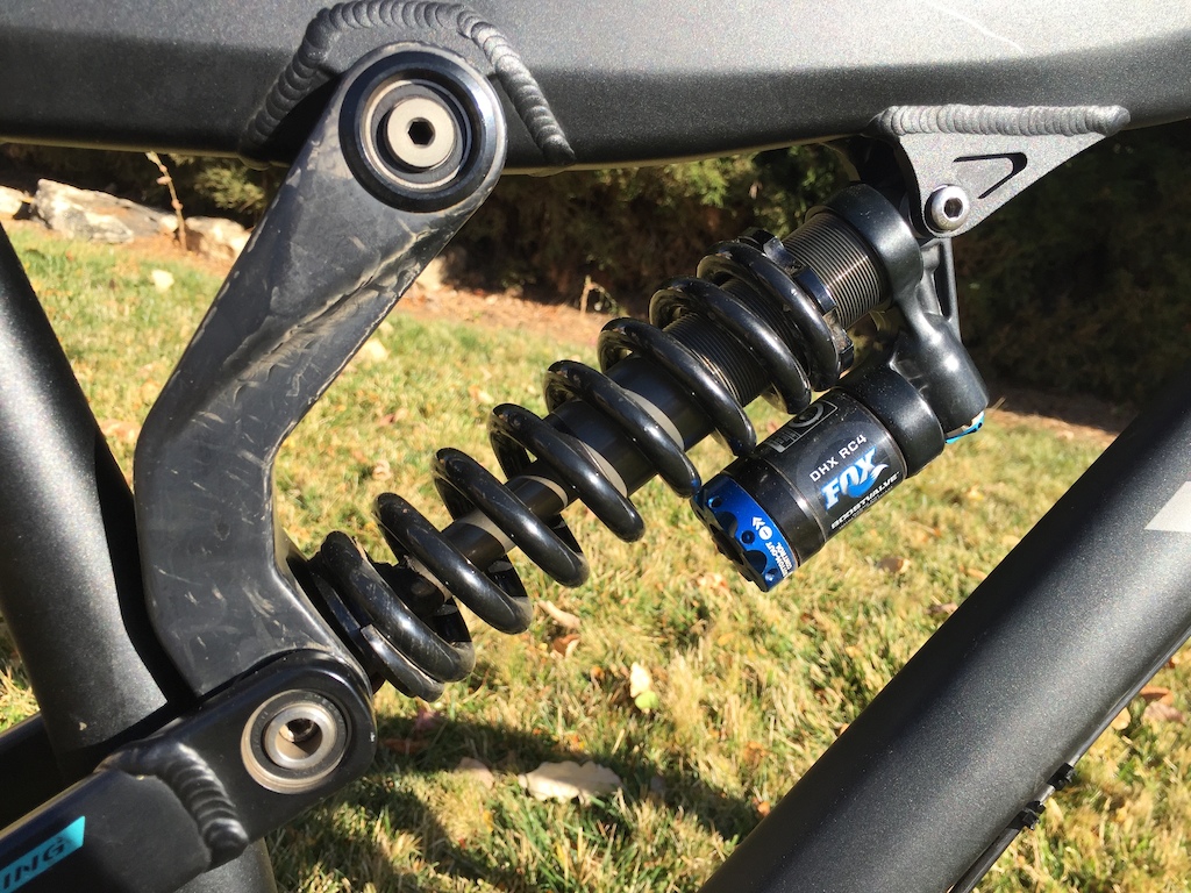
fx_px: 998
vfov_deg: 48.2
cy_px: 446
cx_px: 596
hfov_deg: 61.7
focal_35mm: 29
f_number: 2.2
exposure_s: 1/824
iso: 32
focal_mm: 4.15
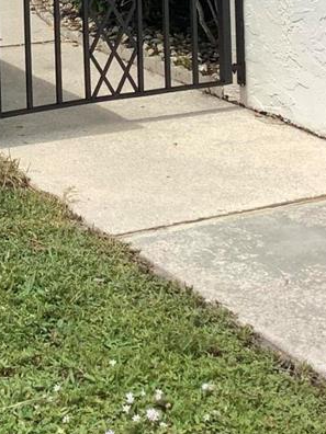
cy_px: -167
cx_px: -59
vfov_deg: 19.0
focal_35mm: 94
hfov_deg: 15.2
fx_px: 1180
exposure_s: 1/1988
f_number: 2.4
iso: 25
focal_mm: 3.3
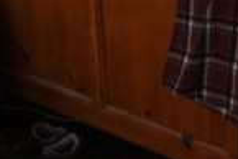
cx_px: 404
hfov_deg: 16.6
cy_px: -72
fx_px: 701
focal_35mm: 106
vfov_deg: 12.4
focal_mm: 8.8
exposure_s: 1/15
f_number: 2.5
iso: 800
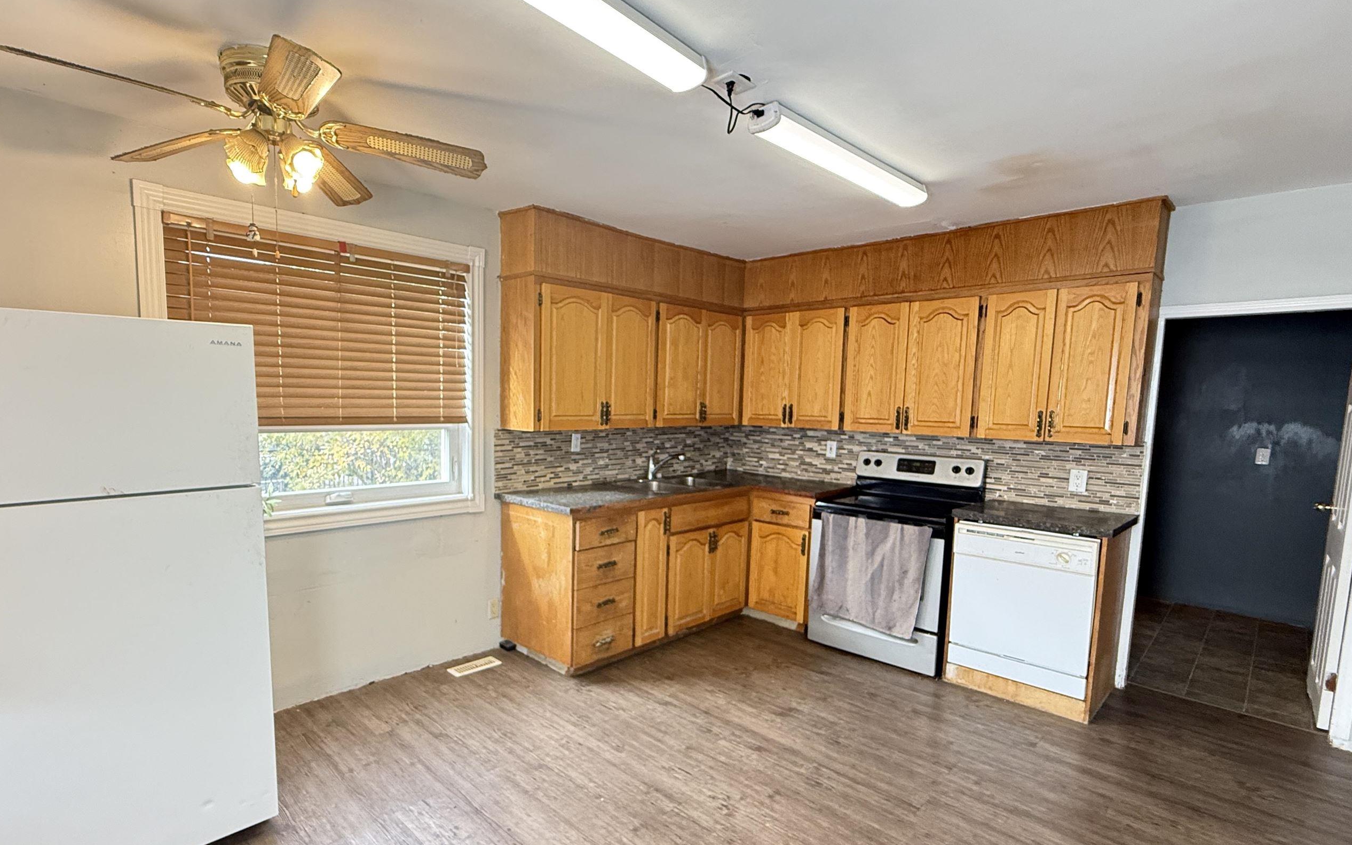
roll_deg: -1.0
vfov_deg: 64.8
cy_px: 466
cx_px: 602
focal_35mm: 18
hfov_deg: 90.7
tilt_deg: -5.8
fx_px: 663
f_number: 2.2
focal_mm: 2.22
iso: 320
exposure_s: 1/60
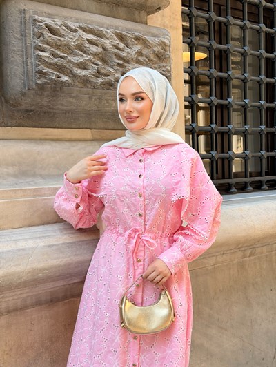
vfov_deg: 39.6
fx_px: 510
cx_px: 138
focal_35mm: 48
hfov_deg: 30.3
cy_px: 184
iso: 64
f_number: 1.78
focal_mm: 6.76
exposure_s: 1/499
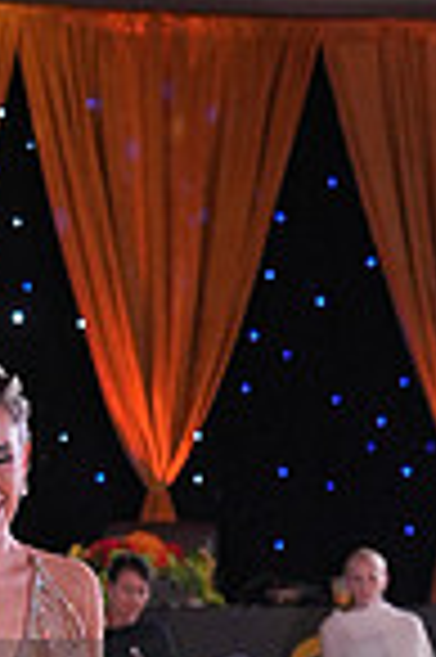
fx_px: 3623
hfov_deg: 6.7
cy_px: 792
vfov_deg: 10.2
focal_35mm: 199
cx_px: -425
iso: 2000
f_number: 4
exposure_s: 1/400
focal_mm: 50
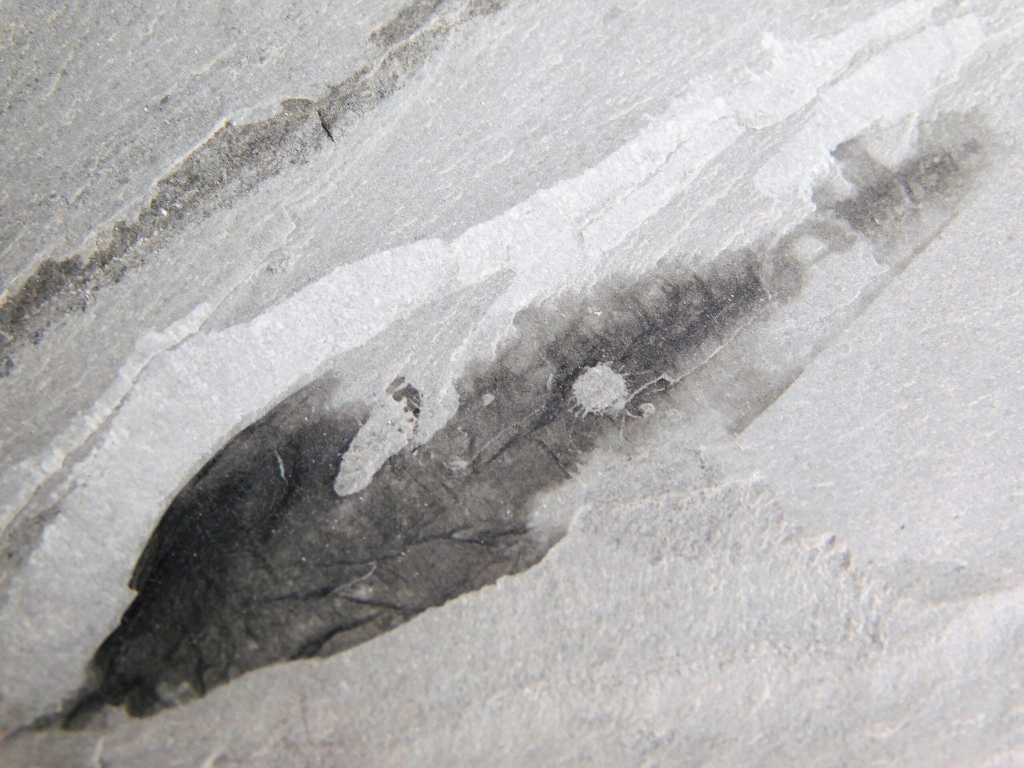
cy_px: 384
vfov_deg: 10.0
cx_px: 512
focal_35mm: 148
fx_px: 4378
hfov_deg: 13.3
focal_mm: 26.3
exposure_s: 1/50
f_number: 5.1
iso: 125
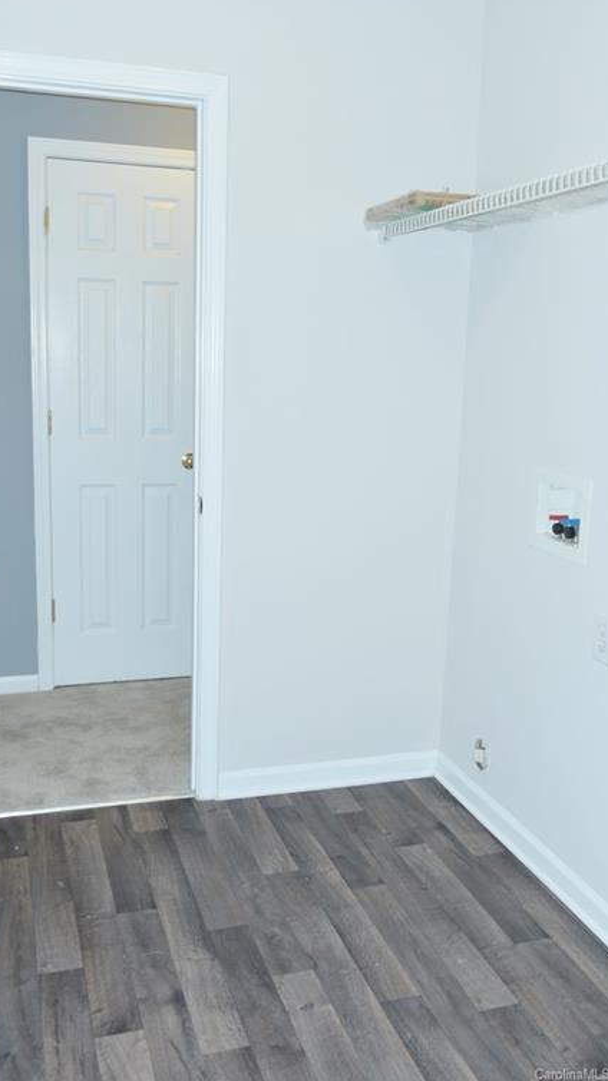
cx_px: 284
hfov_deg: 36.7
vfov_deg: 61.0
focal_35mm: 32
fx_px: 917
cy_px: 533
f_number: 5.6
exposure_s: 1/10
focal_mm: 30
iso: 125
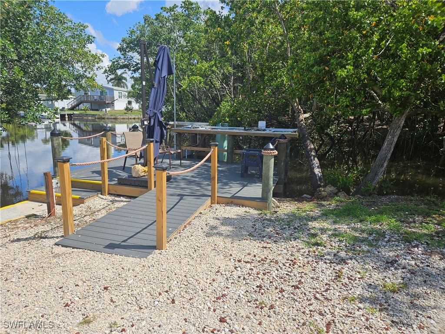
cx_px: 222
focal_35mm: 23
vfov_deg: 58.9
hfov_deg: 73.9
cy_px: 167
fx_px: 296
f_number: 1.8
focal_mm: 5.4
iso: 25
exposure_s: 1/1681
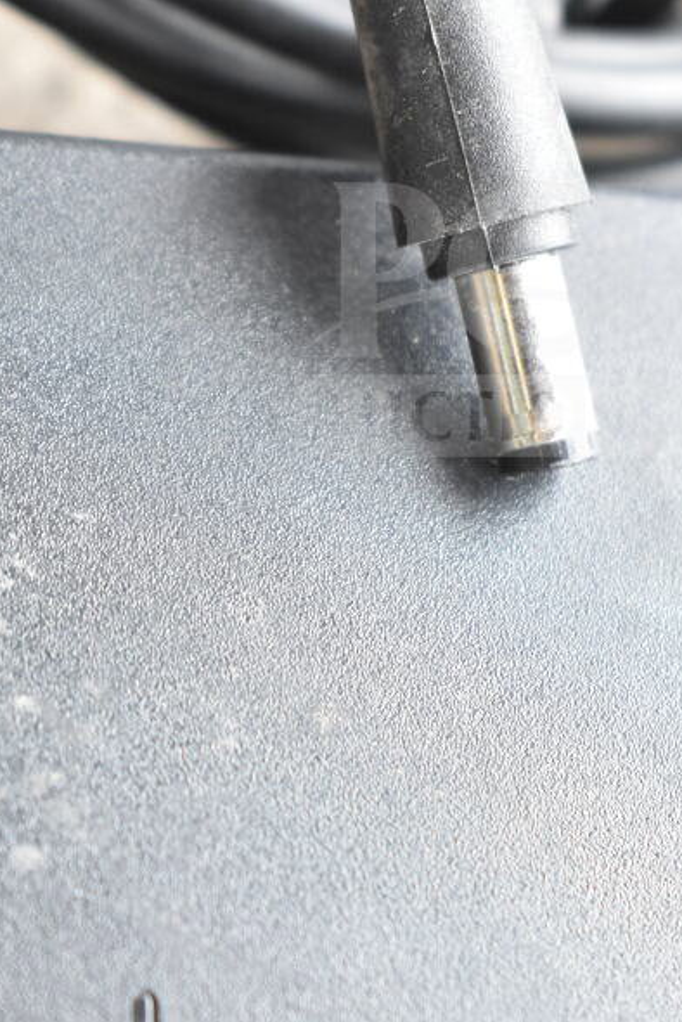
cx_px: 488
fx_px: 3626
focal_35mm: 128
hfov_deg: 10.7
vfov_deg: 16.0
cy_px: 319
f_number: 5.6
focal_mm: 55
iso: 2000
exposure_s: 1/100
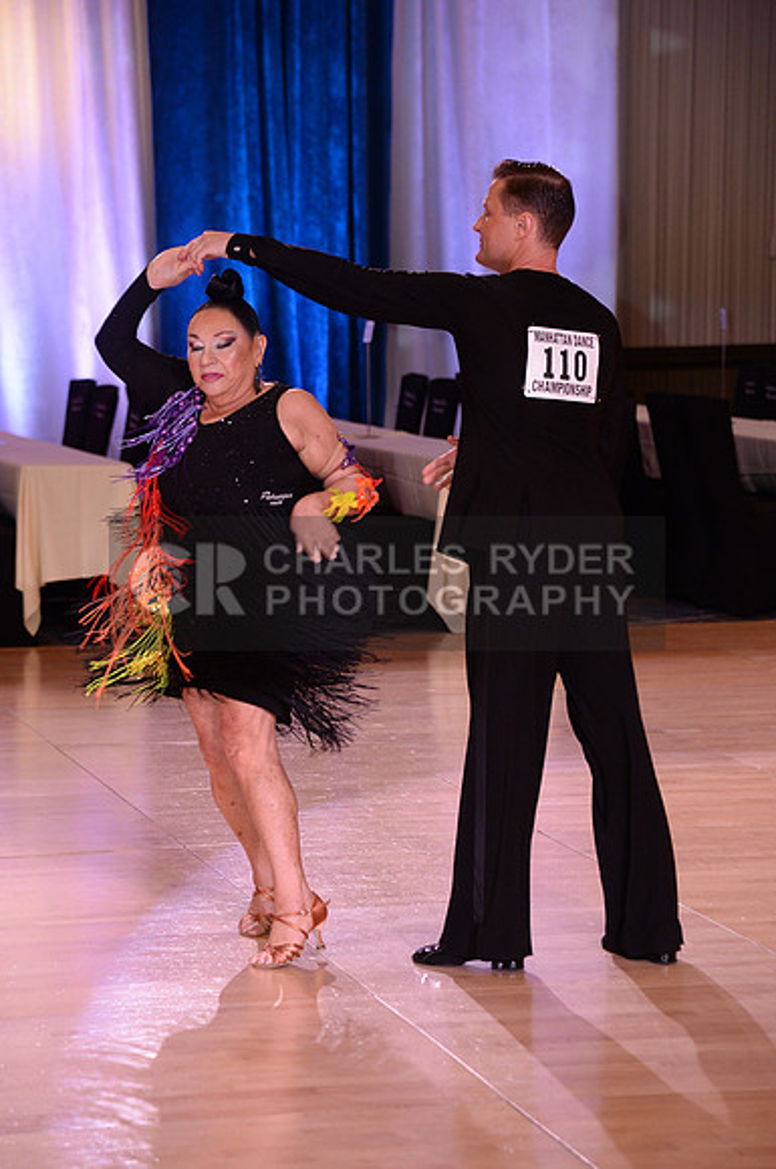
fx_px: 3891
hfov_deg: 11.4
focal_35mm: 120
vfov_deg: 17.1
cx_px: 388
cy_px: 584
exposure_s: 1/250
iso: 2000
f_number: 5
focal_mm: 120
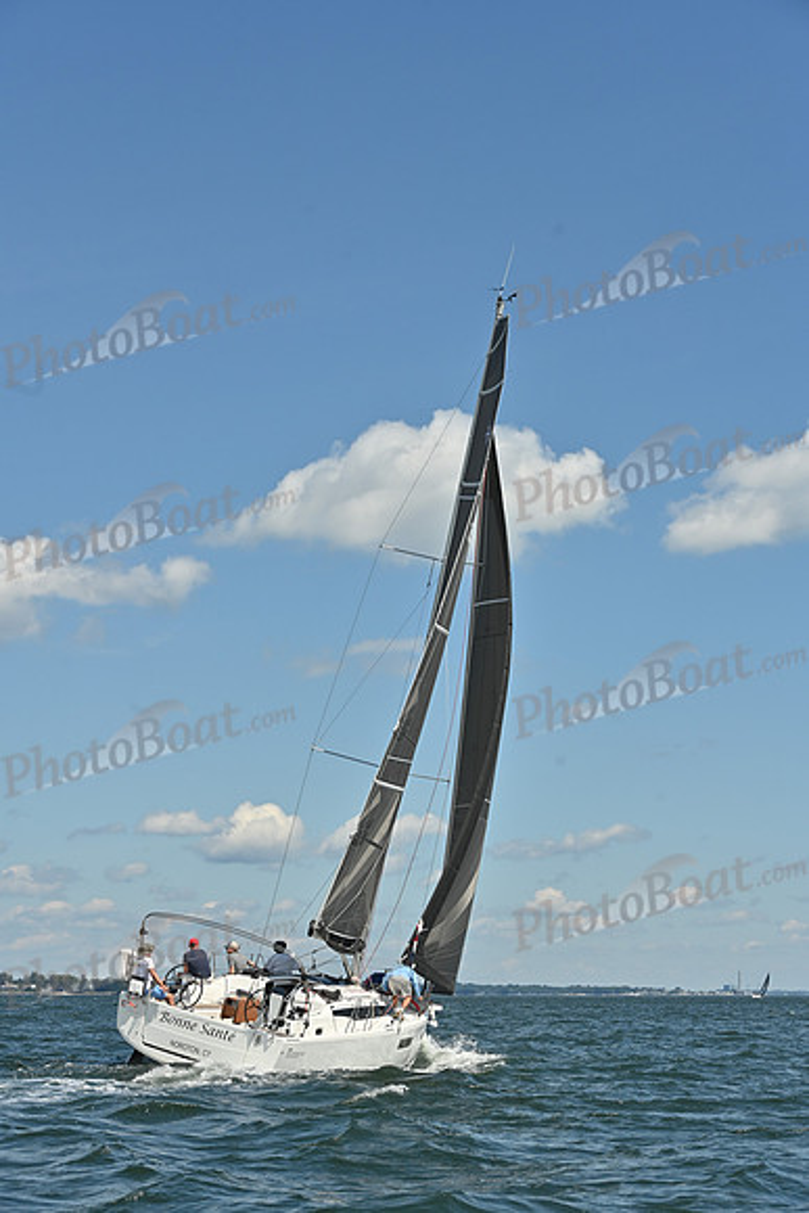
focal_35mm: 70
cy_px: 606
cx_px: 404
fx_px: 2358
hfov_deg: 19.5
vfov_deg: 28.8
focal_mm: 70
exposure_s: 1/1250
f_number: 8
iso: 250
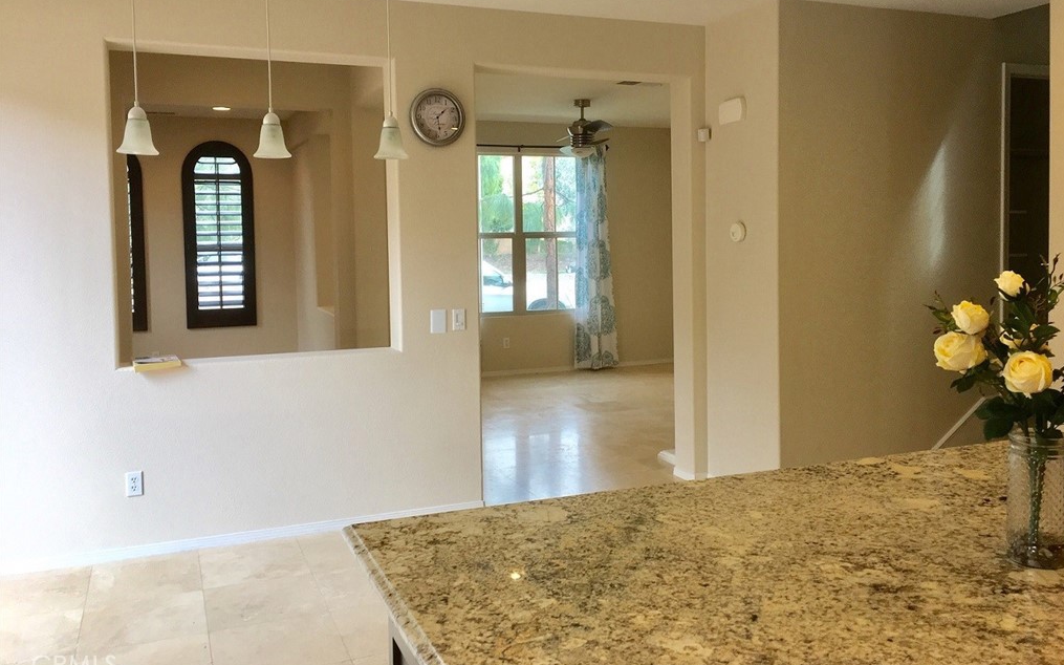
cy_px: 277
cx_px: 535
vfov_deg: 40.5
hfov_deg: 61.2
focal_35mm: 31
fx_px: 899
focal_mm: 4.15
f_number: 2.2
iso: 40
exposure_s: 1/120
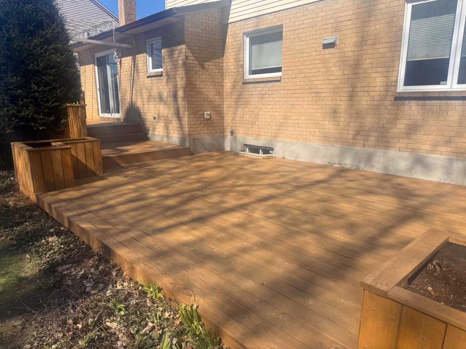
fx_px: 323
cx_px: 233
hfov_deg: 71.6
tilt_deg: -11.5
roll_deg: +0.2
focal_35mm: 24
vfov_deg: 56.8
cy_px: 174
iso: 80
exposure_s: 1/3759
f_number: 1.78
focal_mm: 6.76
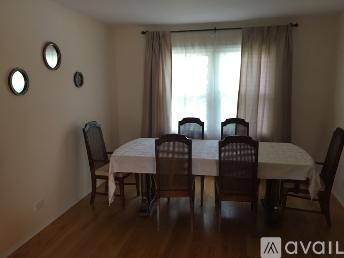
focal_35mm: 29
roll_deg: -0.2
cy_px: 129
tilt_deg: -9.7
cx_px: 172
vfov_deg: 48.2
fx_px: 288
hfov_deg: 61.7
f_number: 2.2
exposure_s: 1/30
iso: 80
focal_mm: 4.15
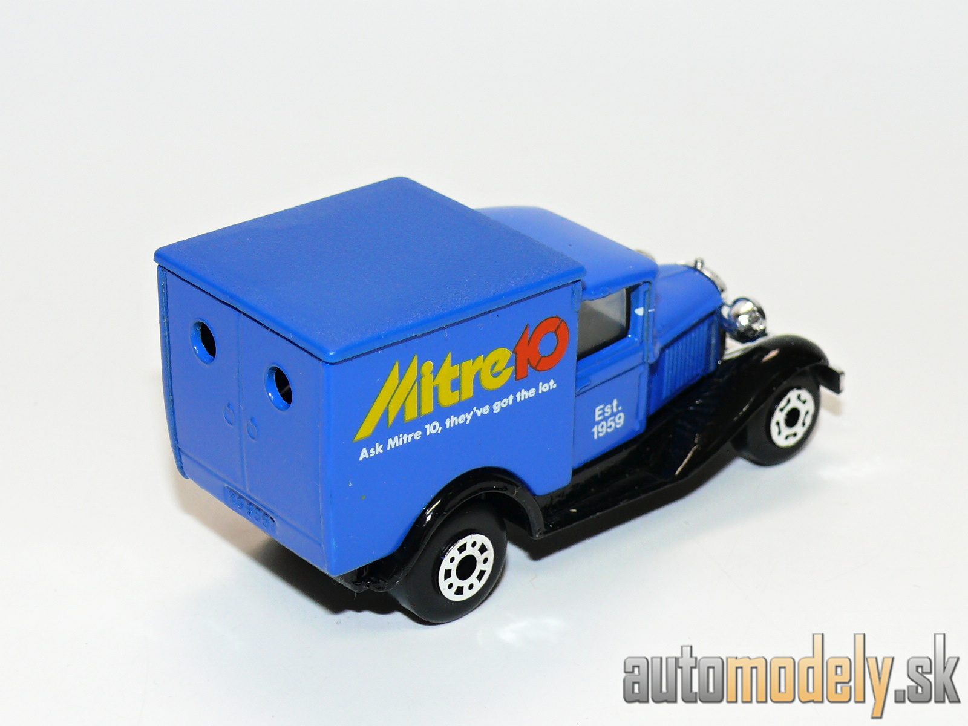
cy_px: 363
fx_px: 2433
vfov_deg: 17.0
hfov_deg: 22.5
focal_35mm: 87
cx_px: 484
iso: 100
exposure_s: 1/30
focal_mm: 12.2
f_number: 4
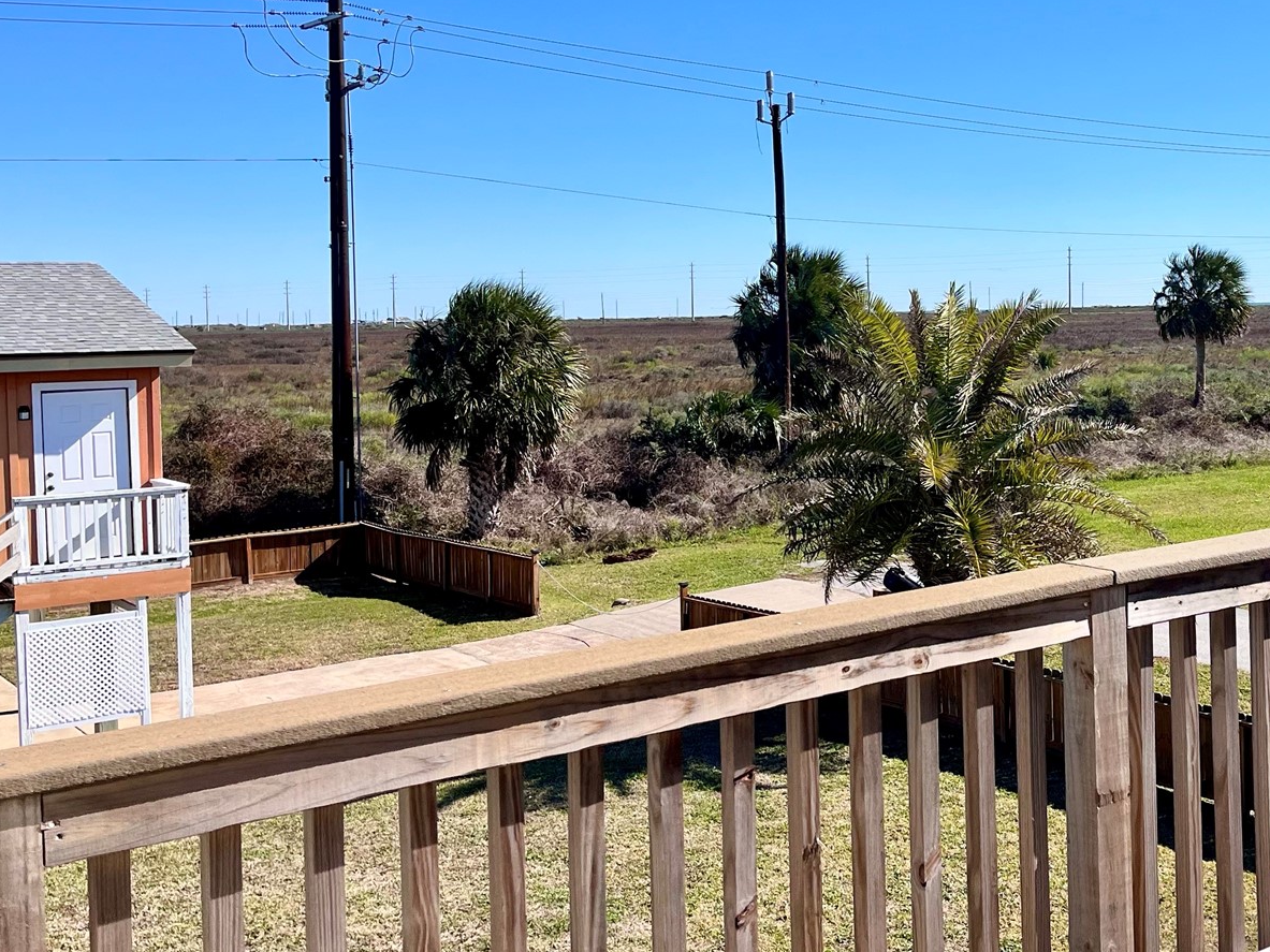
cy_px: 368
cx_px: 976
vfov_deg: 32.1
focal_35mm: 45
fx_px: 1651
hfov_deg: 40.7
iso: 50
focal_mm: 5.1
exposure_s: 1/4484
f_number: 1.6
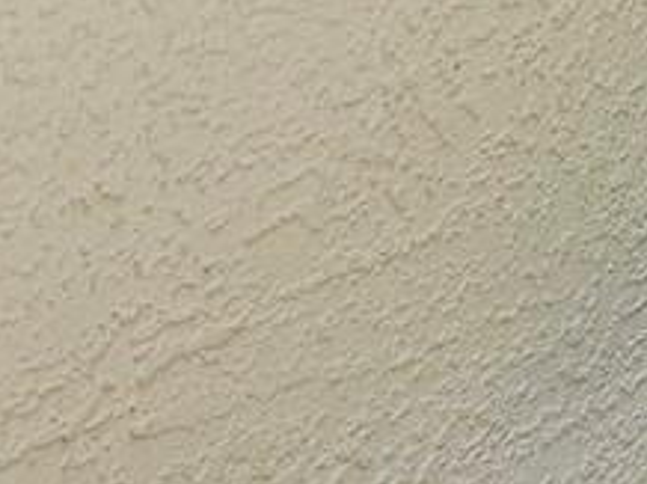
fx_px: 3155
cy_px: -1102
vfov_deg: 7.4
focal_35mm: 169
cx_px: 2152
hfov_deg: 8.8
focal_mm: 5.4
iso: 40
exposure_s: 1/1242
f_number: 1.8
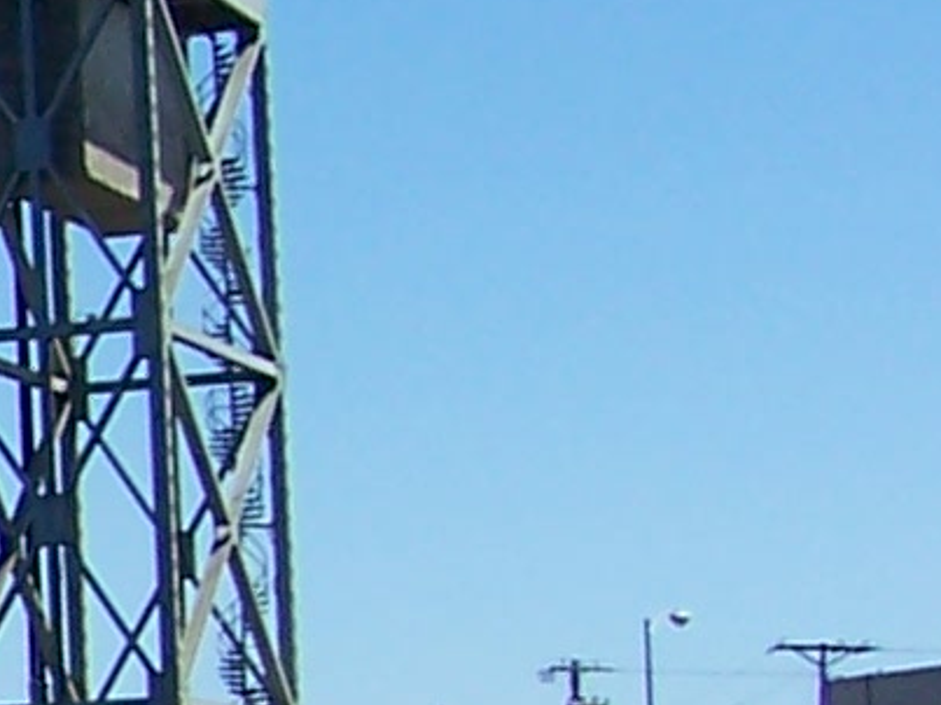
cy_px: 880
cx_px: -1646
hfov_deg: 8.4
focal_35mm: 206
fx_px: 5598
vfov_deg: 7.1
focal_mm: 6
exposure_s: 1/500
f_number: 4.8
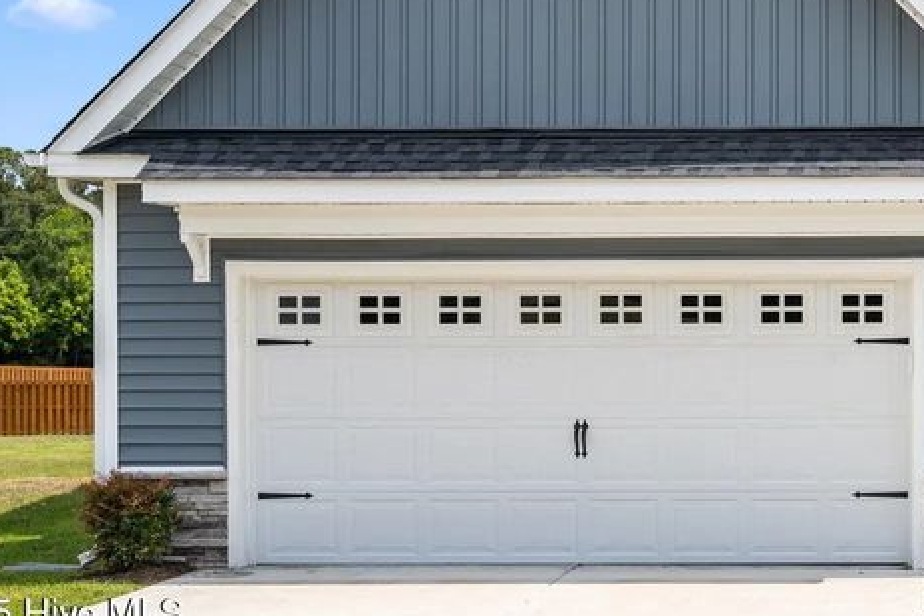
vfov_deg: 20.0
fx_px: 1694
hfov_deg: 28.7
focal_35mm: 66
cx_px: 912
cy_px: -3
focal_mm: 30
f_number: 7.1
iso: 64
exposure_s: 1/320
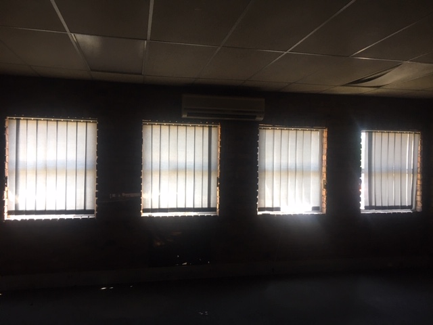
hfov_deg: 61.7
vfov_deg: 48.2
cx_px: 216
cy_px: 162
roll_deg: -0.2
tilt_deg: -0.4
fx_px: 363
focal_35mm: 29
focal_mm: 4.15
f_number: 2.2
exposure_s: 1/33
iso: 50
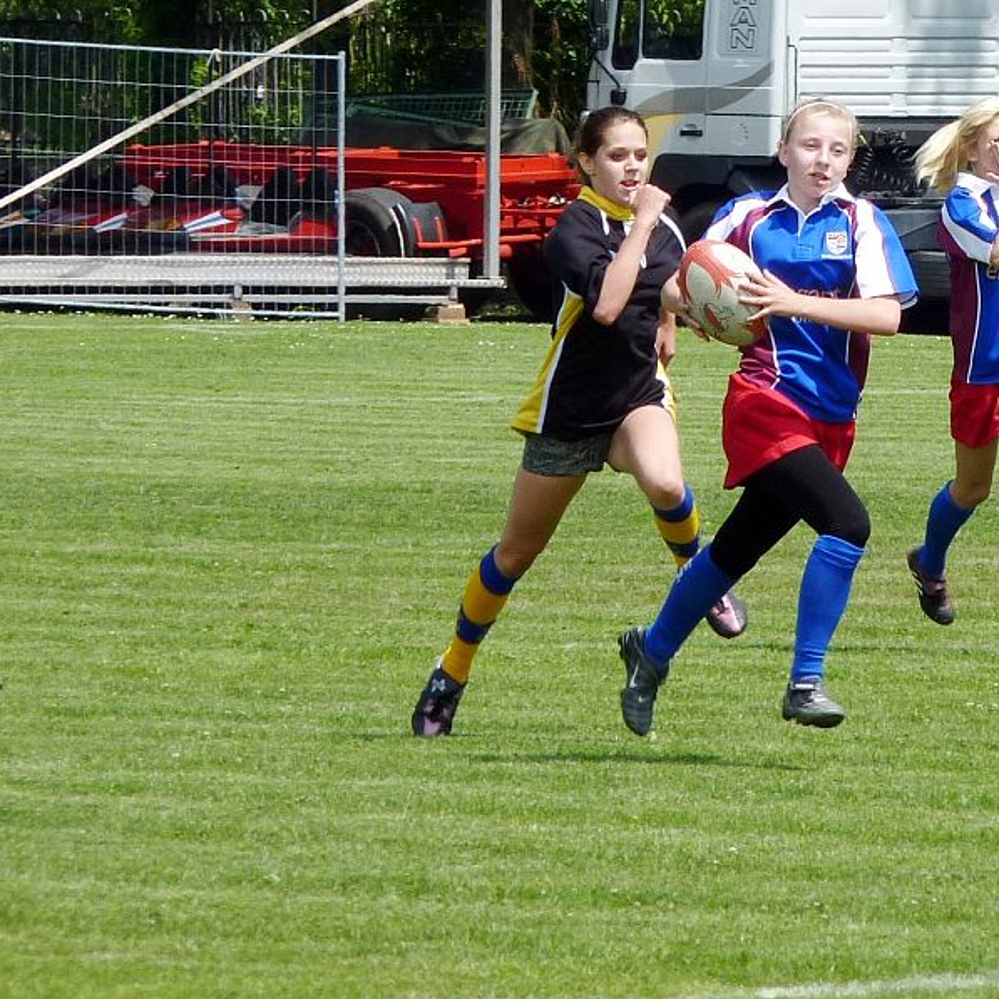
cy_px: 500
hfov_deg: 4.4
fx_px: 12962
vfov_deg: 4.4
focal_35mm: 397
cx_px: 480
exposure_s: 1/640
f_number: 5.6
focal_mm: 59.5
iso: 125
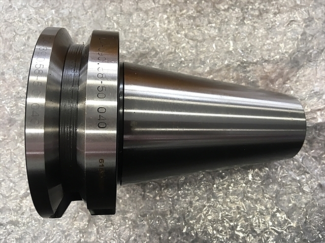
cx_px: 162
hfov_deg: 61.7
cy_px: 122
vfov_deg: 48.2
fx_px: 272
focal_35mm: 29
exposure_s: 1/30
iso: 50
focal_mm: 4.15
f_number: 2.2
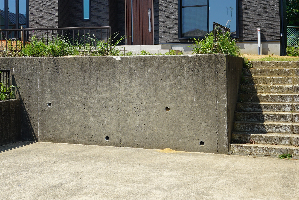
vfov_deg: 21.4
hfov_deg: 30.9
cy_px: 50
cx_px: 50
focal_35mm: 63
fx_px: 523
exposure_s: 1/125
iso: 100
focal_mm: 30
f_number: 9
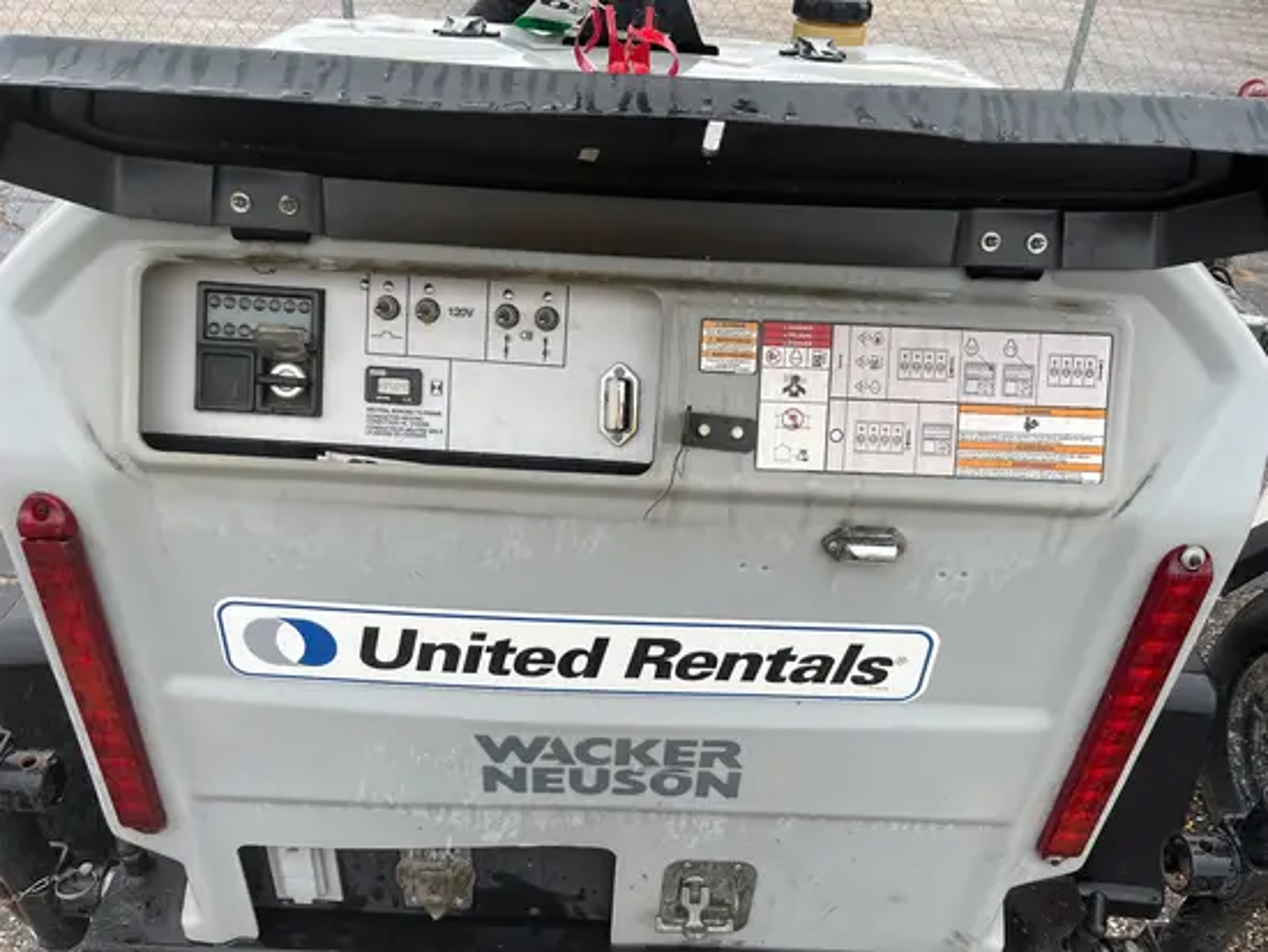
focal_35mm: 26
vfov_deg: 53.1
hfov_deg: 67.3
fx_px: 953
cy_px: 476
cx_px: 634
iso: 50
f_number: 1.6
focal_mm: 5.1
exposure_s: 1/390
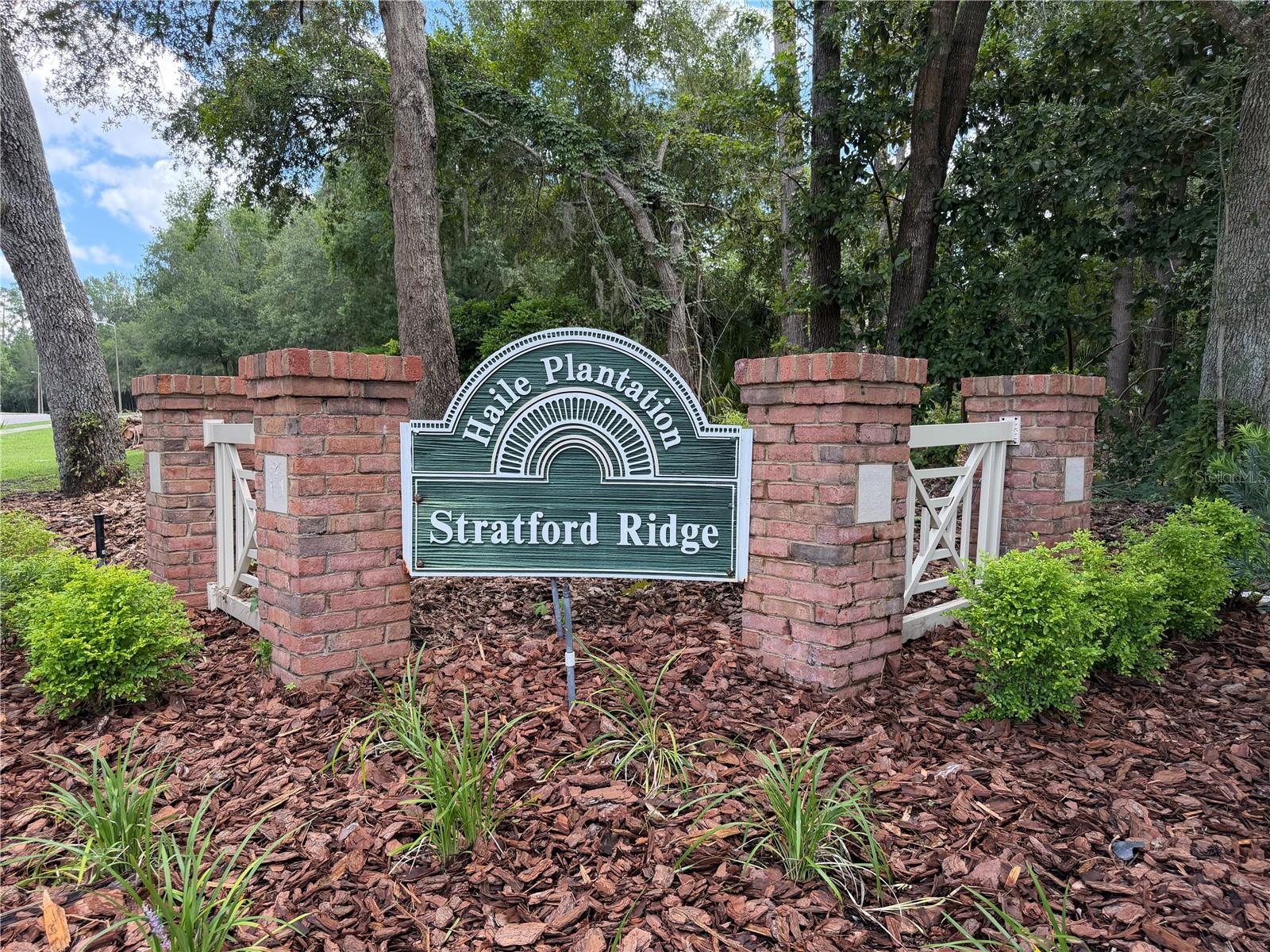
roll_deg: +0.2
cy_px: 476
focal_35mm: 24
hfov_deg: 71.6
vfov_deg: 56.8
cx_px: 635
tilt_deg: -3.5
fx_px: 881
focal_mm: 6.76
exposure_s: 1/524
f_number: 1.78
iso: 100
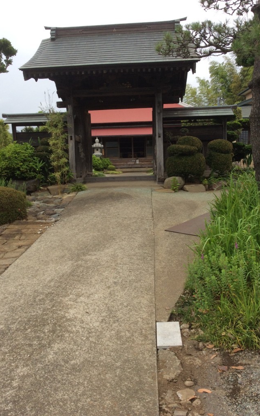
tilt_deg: -6.3
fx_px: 385
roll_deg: +2.4
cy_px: 208
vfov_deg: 56.7
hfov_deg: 37.3
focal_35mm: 34
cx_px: 127
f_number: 2.4
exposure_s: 1/265
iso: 32
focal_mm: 3.3
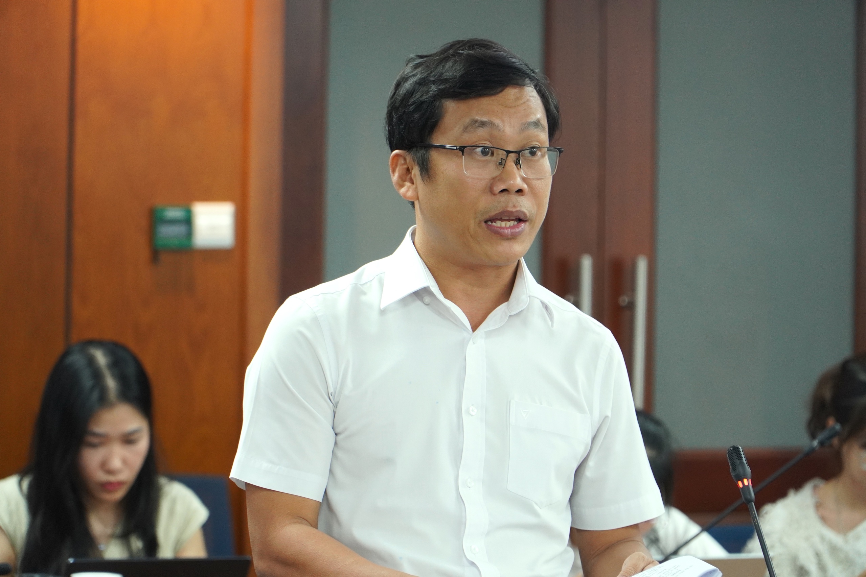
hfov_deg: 13.0
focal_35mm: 158
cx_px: 433
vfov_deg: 8.7
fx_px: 3789
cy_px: 288
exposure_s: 1/200
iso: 1250
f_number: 4
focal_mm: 105
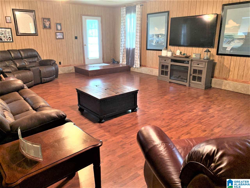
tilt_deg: -16.3
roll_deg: +0.4
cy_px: 94
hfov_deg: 67.3
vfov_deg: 53.1
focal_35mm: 26
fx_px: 188
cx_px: 125
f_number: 1.8
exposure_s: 1/30
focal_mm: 4.25
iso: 500
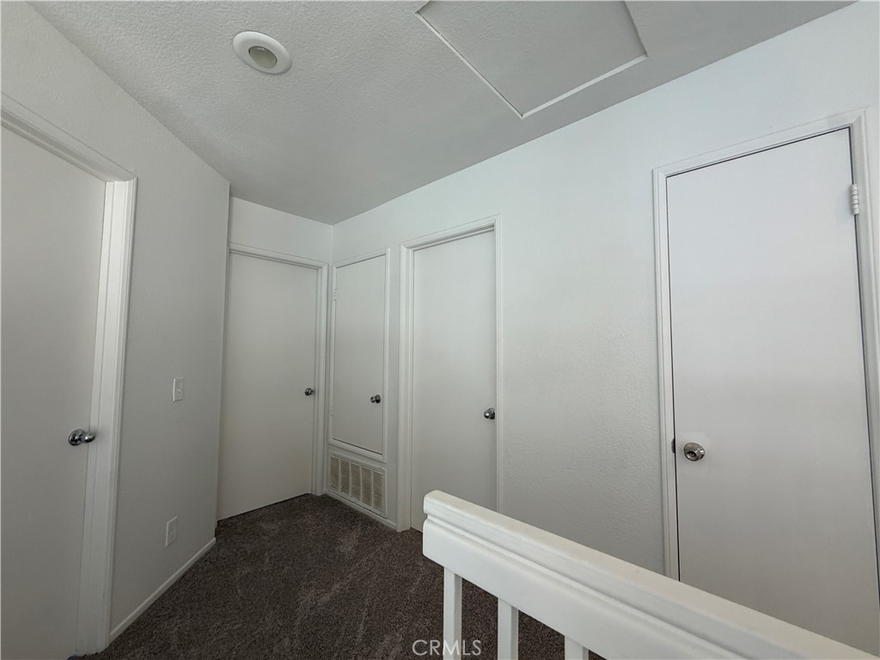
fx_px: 356
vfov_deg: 85.7
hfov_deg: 102.1
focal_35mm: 14
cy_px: 330
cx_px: 440
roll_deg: +0.5
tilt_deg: +3.5
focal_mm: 2.22
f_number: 2.2
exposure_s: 1/120
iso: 125
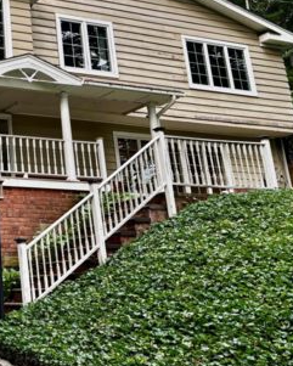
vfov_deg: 34.2
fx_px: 585
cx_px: -84
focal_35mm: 54
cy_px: 101
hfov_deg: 24.6
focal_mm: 5.96
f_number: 1.6
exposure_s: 1/232
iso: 40
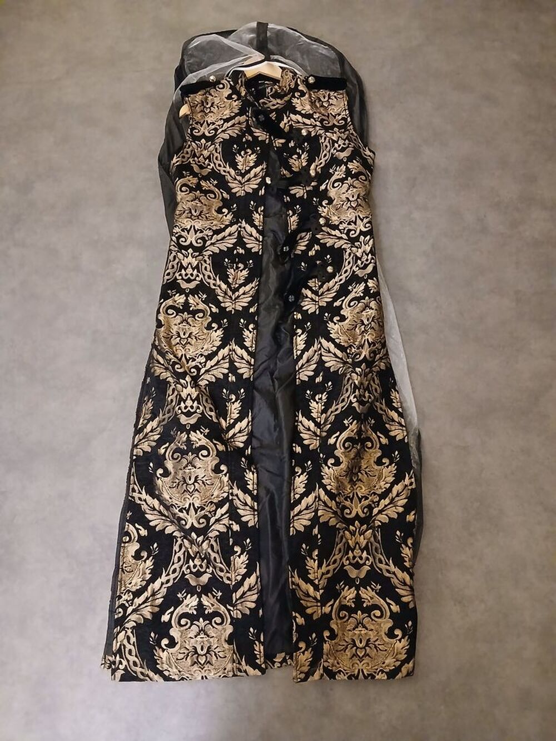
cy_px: 370
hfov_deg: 53.1
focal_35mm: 26
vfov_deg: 67.3
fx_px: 557
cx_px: 278
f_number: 1.8
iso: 1600
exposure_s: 1/16.7
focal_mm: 3.98
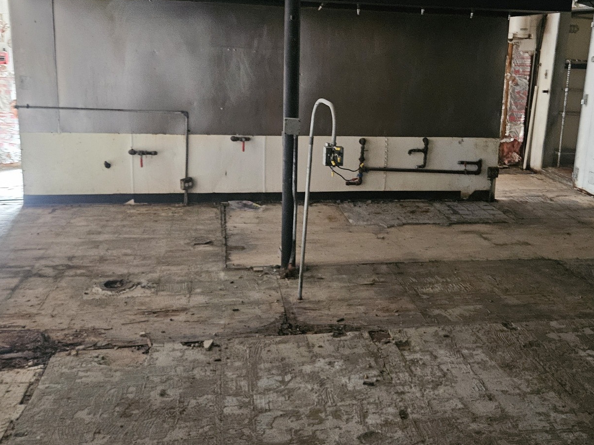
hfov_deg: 48.5
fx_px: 652
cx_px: 370
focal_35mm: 38
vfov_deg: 37.6
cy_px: 190
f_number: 1.8
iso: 1000
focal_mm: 5.4
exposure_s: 1/24
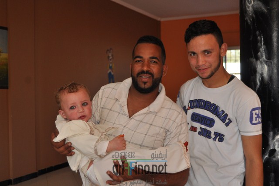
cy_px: 93
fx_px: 348
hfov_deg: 43.7
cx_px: 140
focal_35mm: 45
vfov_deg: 29.8
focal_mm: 30
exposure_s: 1/125
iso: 400
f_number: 4.2
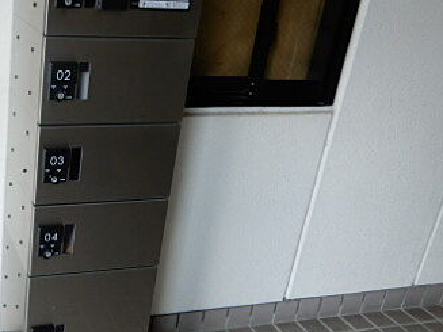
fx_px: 601
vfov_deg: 30.8
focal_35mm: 47
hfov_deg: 38.0
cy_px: 183
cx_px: 53
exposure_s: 1/30
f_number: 3.4
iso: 80
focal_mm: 4.3
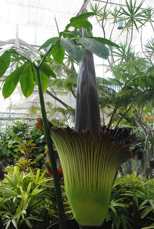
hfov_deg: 34.3
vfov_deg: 49.5
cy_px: 114
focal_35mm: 39
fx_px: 250
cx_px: 77
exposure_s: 1/250
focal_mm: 26
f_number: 8
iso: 800
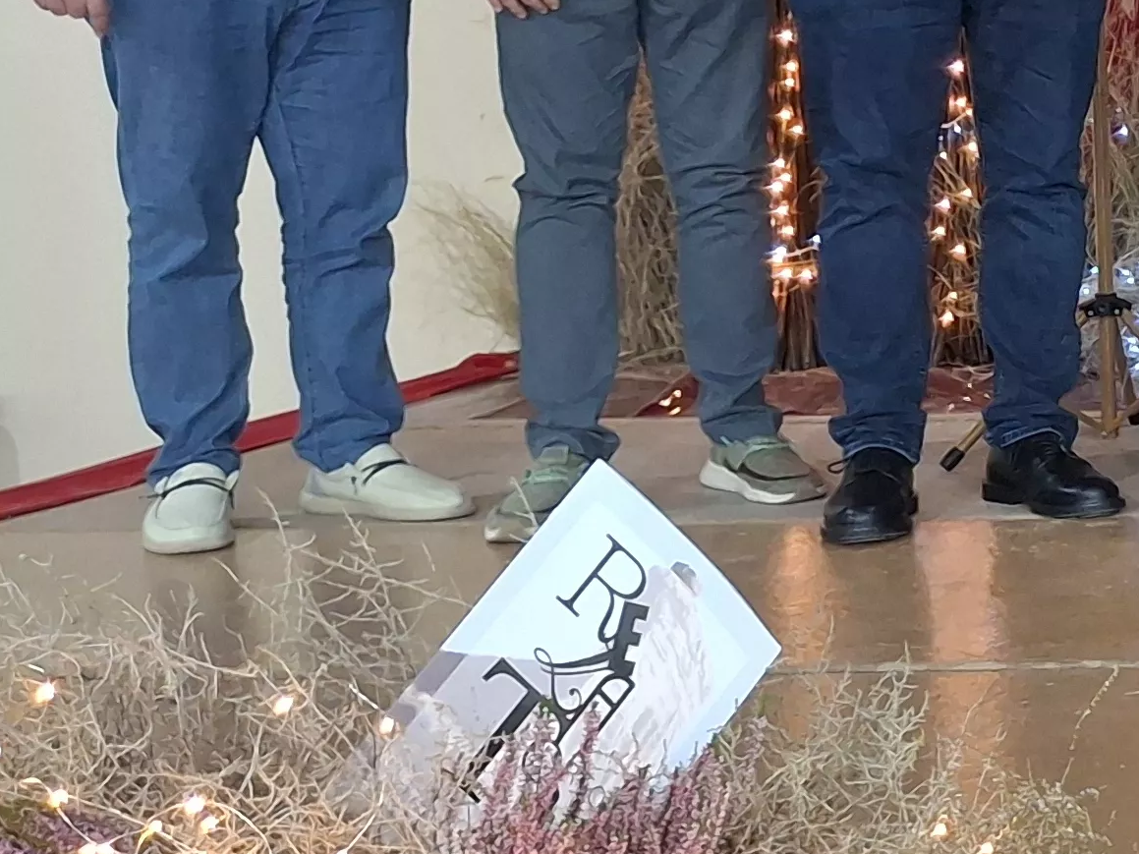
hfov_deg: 18.4
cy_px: 53
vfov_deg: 16.5
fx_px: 2895
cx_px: 1941
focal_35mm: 88
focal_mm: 4.69
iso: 250
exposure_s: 1/50
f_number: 1.8
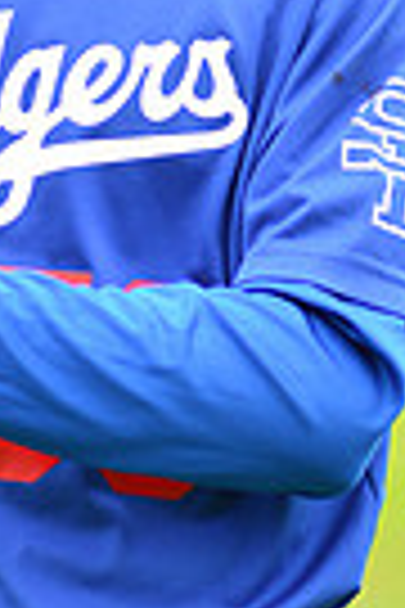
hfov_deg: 2.2
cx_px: 61
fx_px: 10529
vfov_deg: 3.3
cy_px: -311
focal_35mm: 624
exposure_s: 1/250
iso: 160
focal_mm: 145
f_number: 5
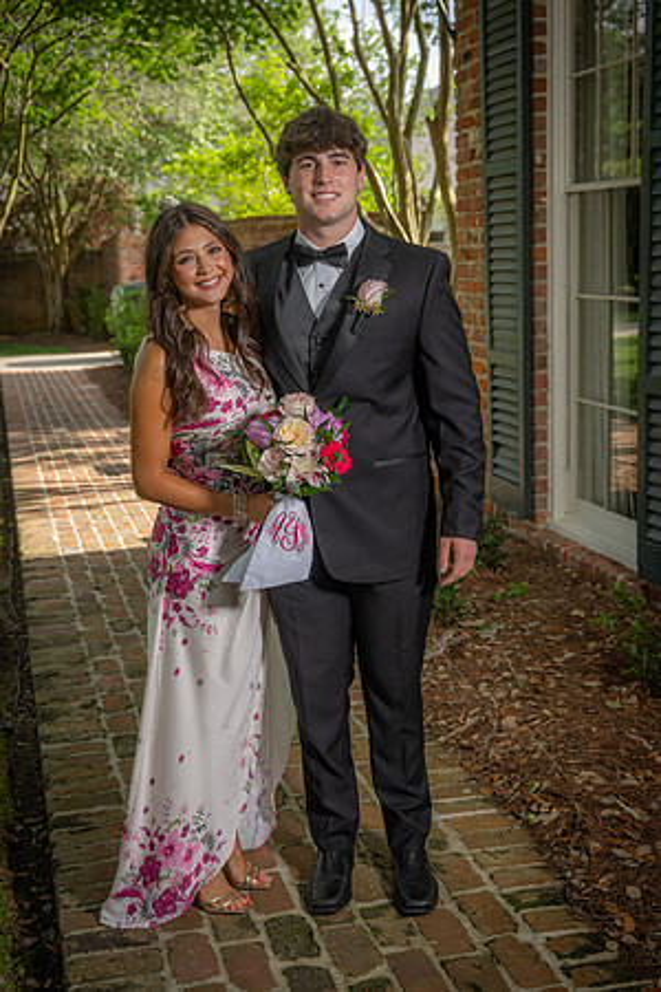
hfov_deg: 28.6
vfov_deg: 41.9
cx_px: 330
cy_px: 496
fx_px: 1294
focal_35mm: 47
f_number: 5.6
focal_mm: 47
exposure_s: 1/160
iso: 100
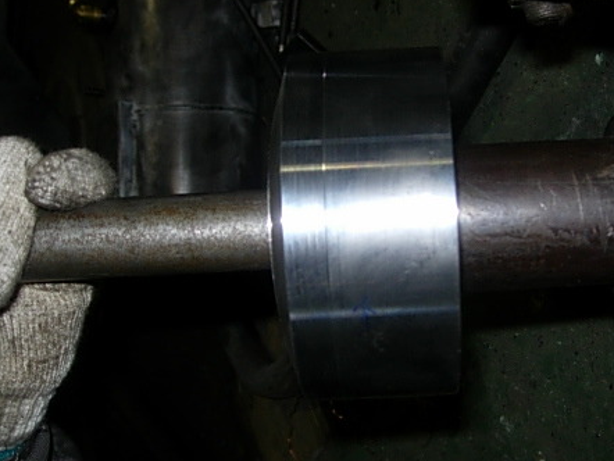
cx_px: 417
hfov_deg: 34.5
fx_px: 976
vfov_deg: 26.6
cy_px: 217
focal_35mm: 55
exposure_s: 1/64
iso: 79
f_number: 2.8
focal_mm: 7.8
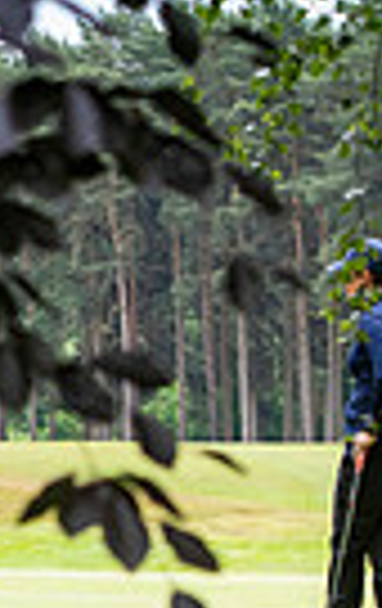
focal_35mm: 622
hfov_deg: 2.1
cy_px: 385
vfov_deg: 3.4
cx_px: -742
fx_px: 10306
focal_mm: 95
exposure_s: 1/400
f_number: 5.6
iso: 800
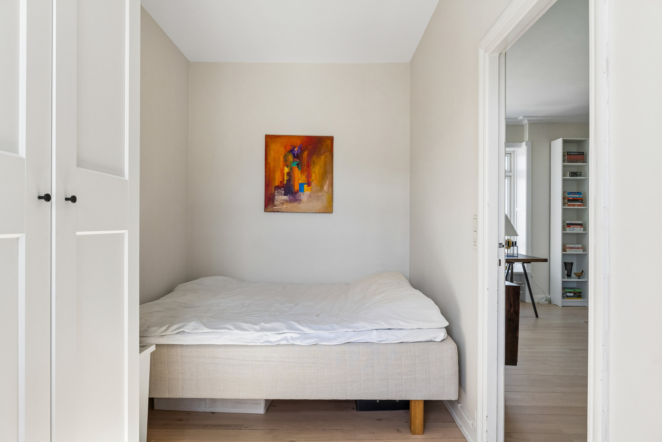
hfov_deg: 80.0
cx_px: 331
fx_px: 394
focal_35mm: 21
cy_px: 221
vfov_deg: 58.5
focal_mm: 14.3
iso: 400
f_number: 7.1
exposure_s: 1/80
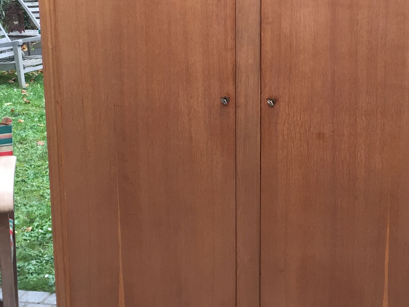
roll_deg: +1.0
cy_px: 126
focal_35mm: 60
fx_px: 709
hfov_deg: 32.0
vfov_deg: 24.4
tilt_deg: -14.3
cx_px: 268
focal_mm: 4.15
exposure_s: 1/33
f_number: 2.2
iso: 32
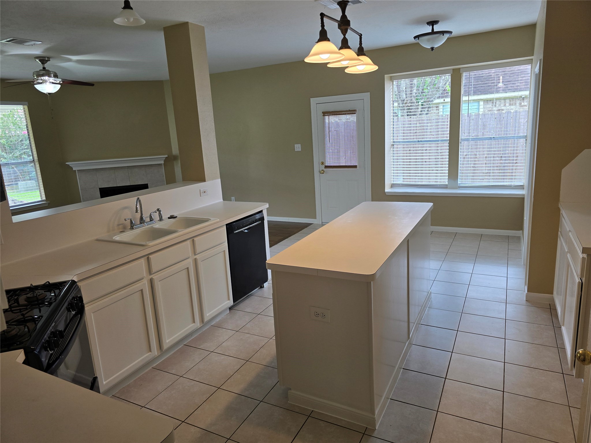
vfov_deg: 58.9
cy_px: 222
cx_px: 296
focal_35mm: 23
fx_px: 393
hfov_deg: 73.9
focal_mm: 6.3
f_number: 1.7
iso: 64
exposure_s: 1/120
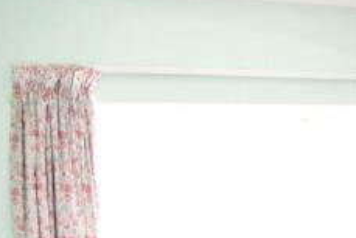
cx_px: 310
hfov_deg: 25.6
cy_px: 222
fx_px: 762
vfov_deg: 17.4
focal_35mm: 77
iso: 1600
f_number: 5.6
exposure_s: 1/160
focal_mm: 18
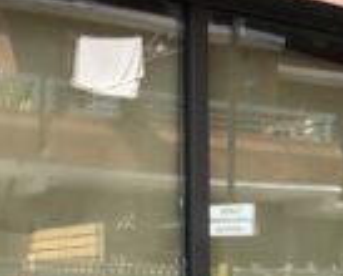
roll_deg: +0.9
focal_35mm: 153
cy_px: 394
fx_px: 1555
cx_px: 513
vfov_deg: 9.9
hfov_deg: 12.0
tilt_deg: -1.7
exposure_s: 1/312
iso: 20
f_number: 1.8
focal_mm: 4
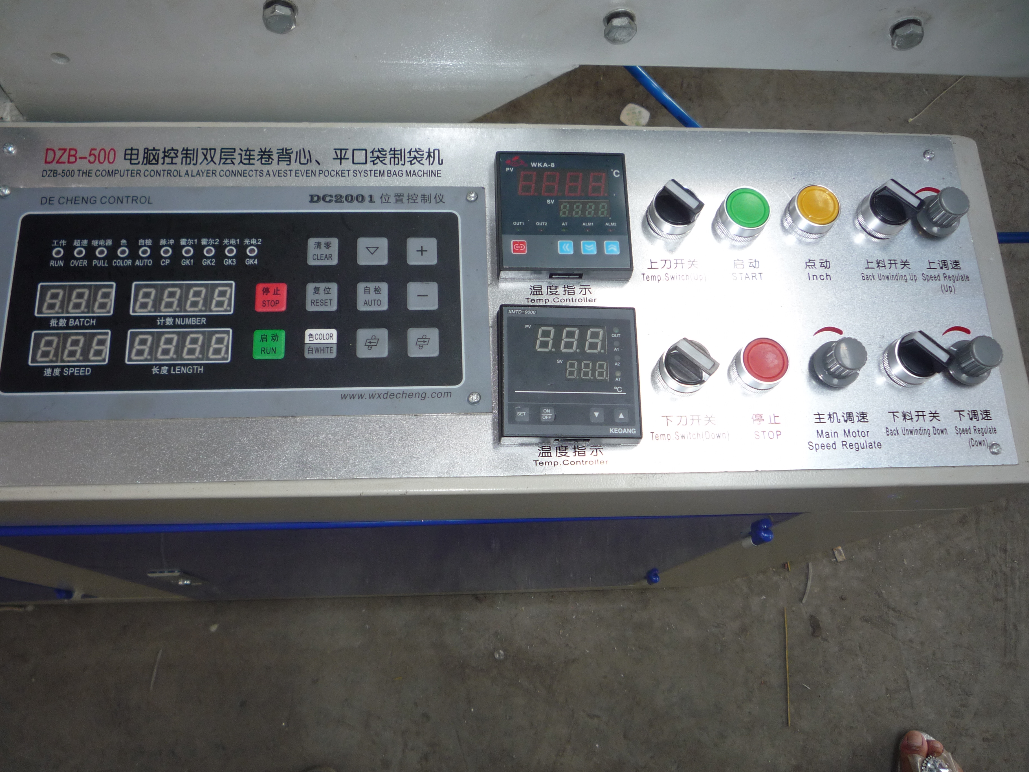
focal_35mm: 30
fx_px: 892
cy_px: 386
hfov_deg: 60.0
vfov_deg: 46.8
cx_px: 514
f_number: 3.3
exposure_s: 1/60
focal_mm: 5.2
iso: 100
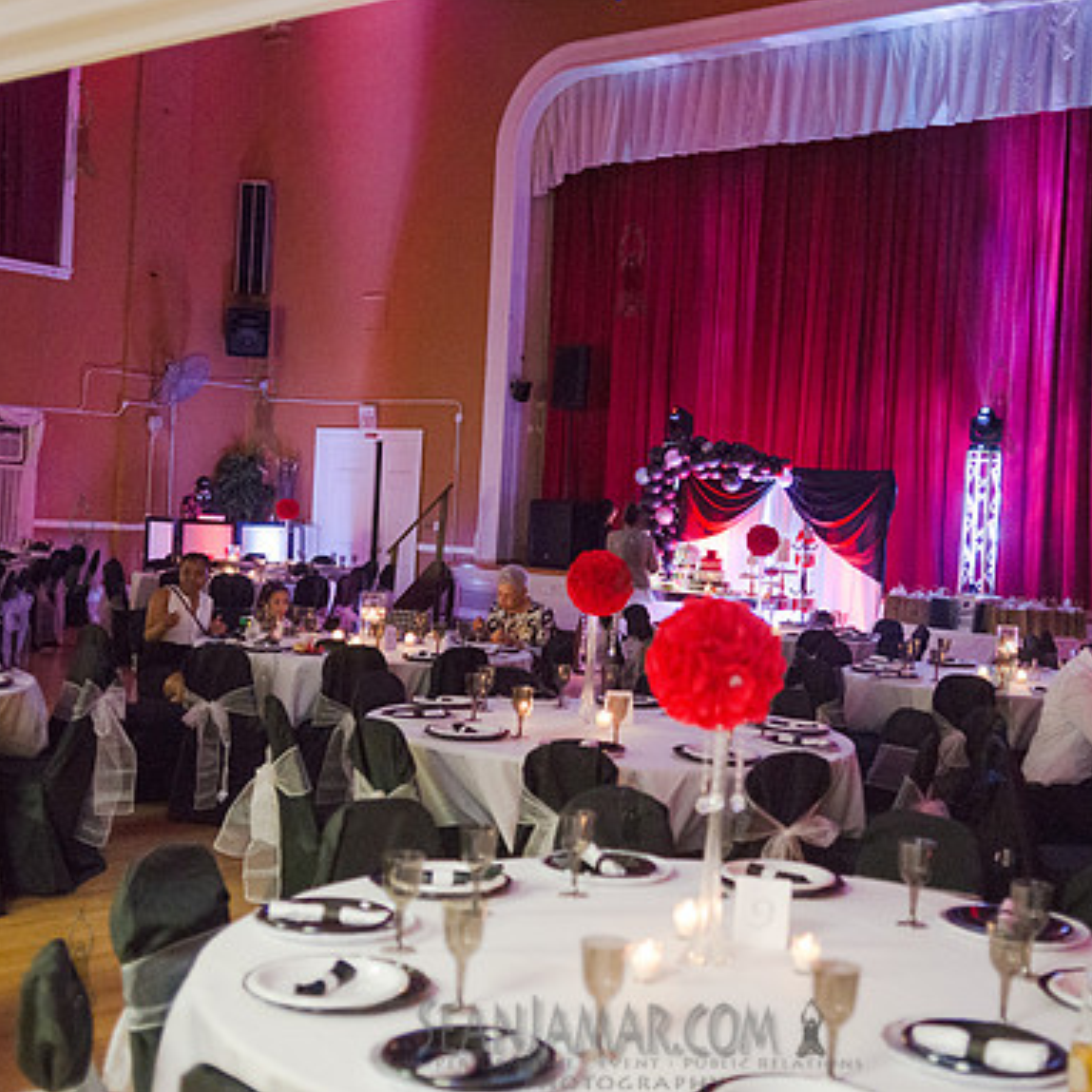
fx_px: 1606
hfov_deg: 37.5
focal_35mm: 45
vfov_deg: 37.6
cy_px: 543
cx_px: 630
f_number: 2.8
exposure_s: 1/125
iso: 4000
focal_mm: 35
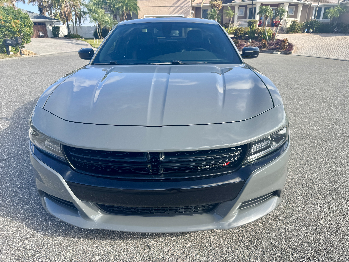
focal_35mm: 24
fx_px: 242
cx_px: 174
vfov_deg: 56.8
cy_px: 131
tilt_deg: -22.2
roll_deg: -0.2
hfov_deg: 71.6
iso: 80
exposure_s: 1/1637
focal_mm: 6.76
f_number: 1.78
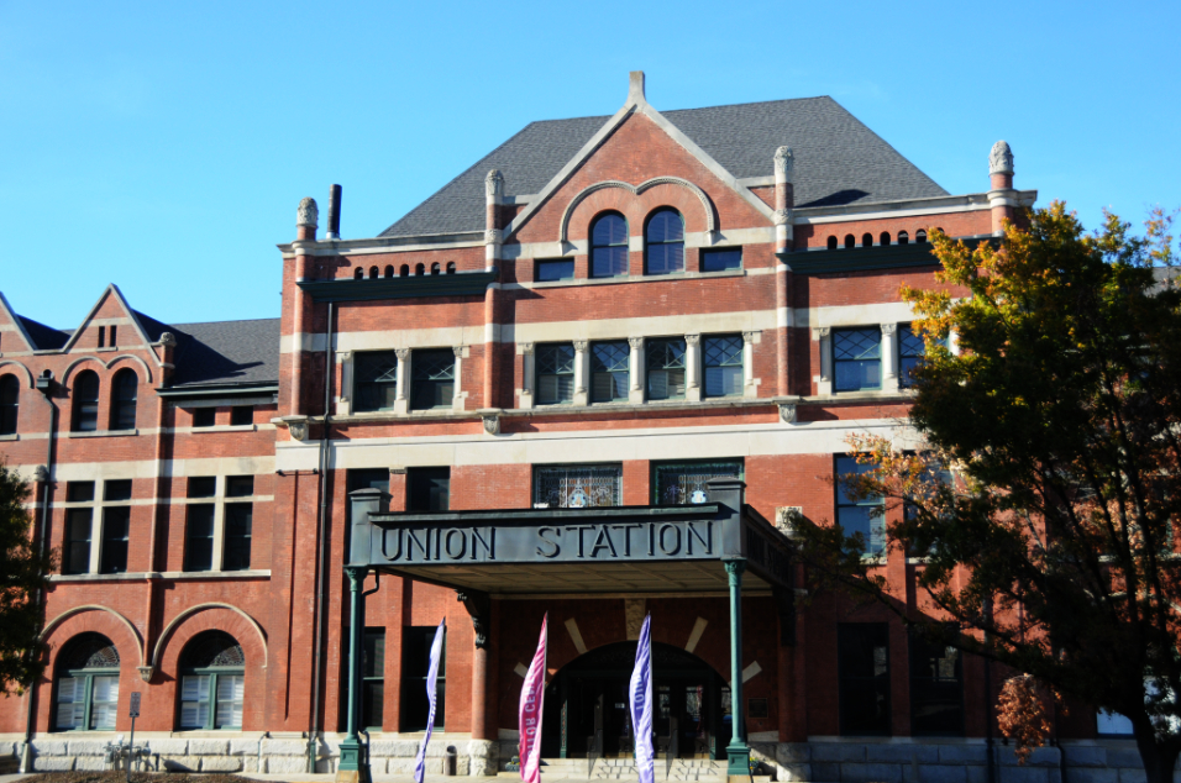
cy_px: 403
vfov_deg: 29.4
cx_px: 615
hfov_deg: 43.2
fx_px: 1491
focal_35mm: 46
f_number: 5.6
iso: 500
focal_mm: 29
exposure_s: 1/1600
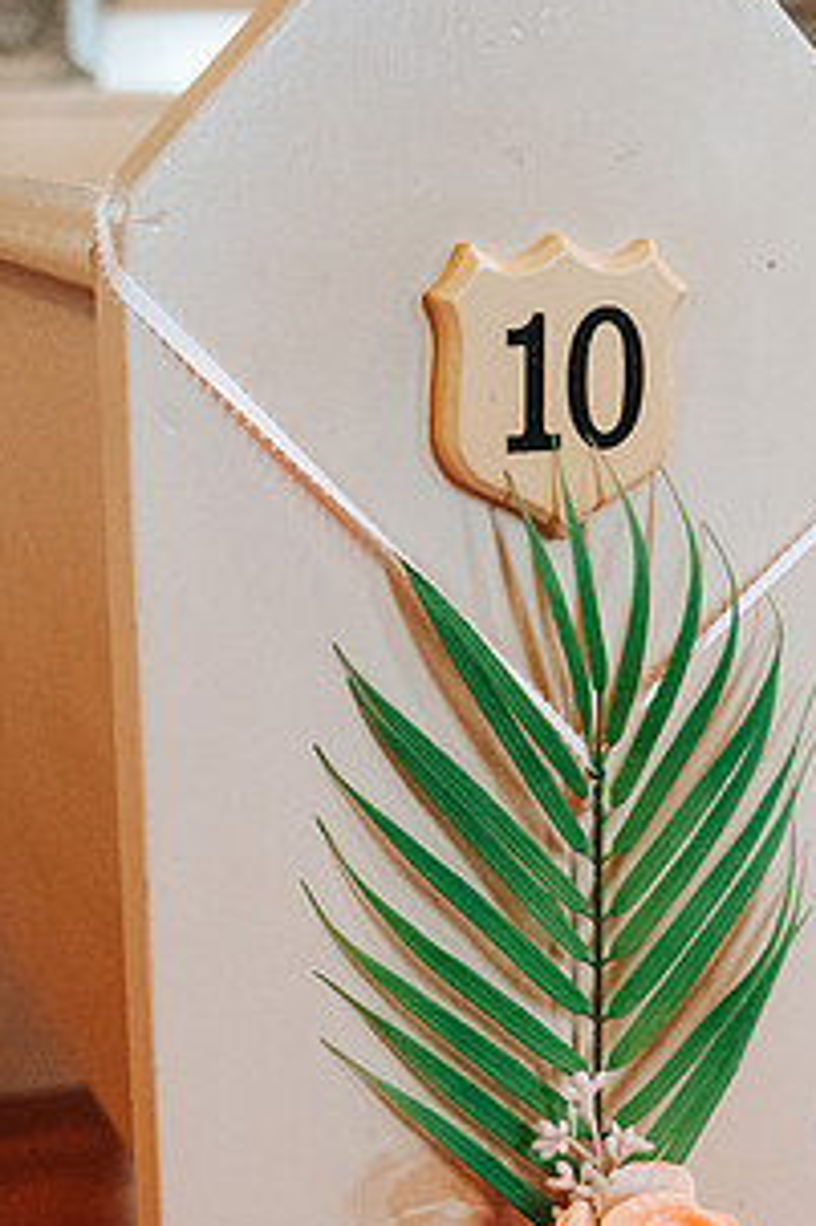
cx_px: 498
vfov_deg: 28.0
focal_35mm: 72
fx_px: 2451
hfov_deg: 18.9
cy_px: 793
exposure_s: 1/60
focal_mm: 31
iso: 3200
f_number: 4
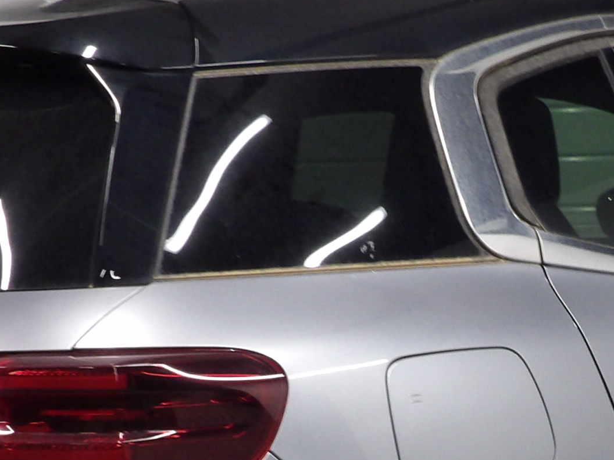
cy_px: 473
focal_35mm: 114
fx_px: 2022
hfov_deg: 17.0
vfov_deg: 12.8
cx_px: 544
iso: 233
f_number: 3.6
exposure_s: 1/17
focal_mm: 5.9
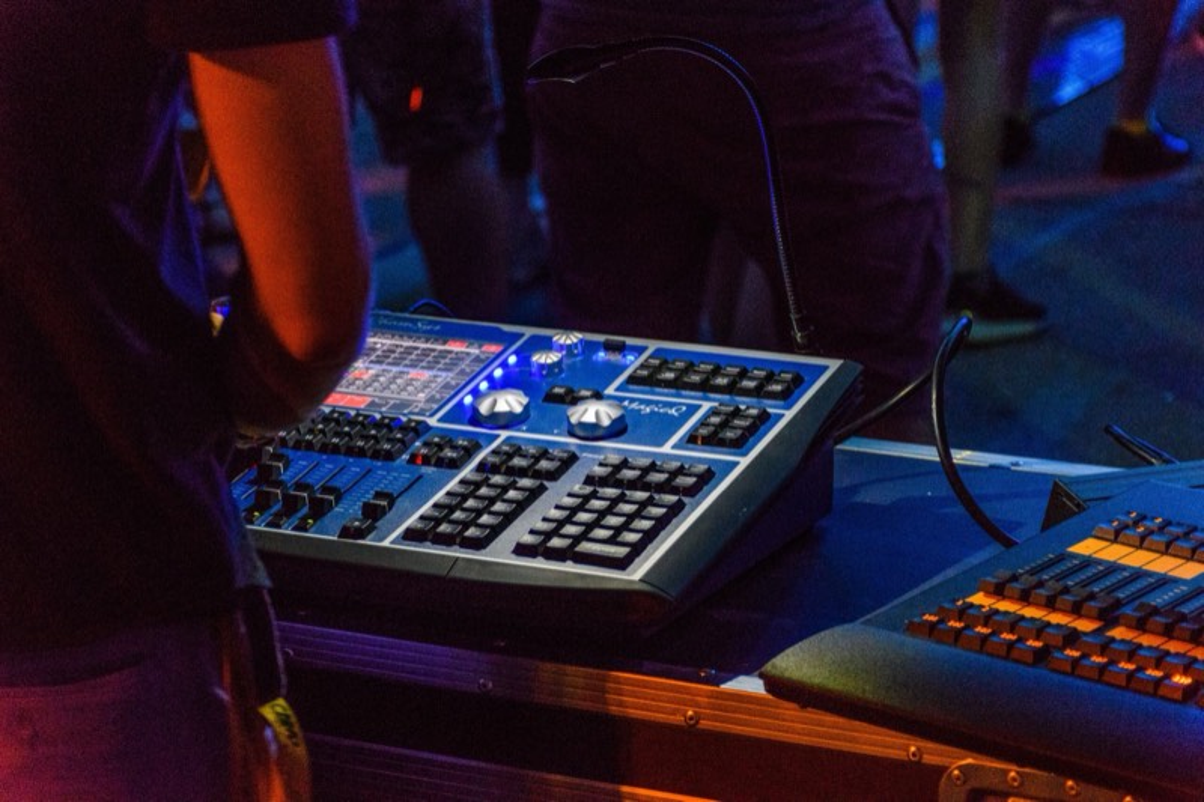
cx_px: 602
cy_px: 401
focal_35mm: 112
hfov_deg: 18.3
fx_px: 3745
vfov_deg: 12.2
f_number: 5.6
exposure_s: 1/40
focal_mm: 75
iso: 2500
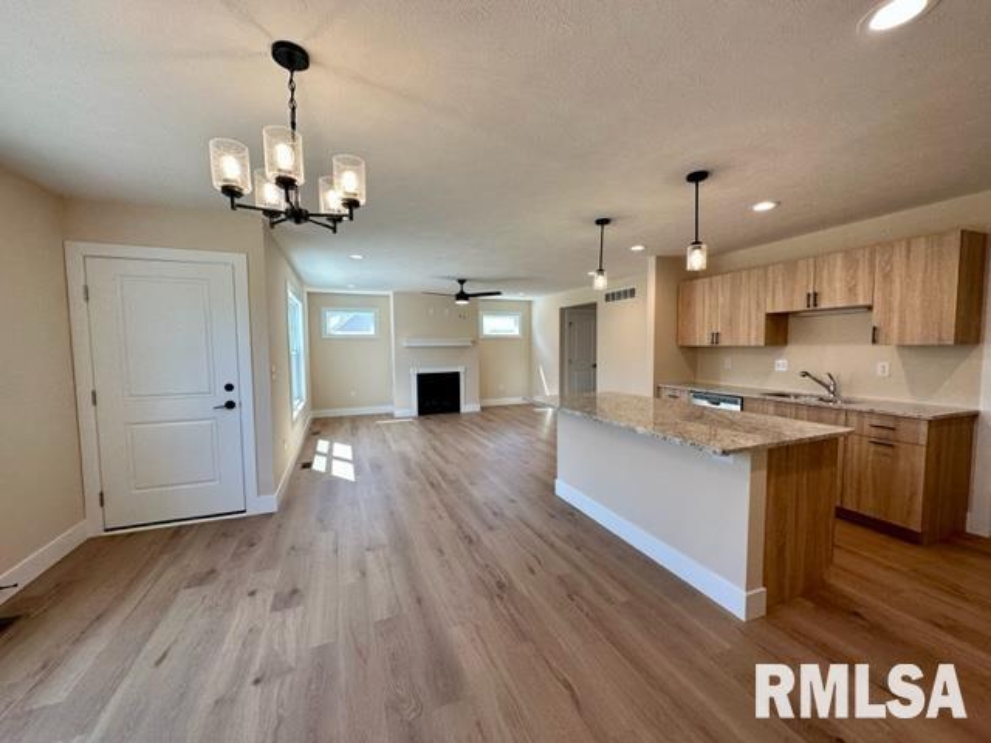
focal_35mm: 14
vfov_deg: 85.7
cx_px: 496
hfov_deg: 102.1
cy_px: 372
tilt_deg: -4.0
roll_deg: +0.2
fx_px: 401
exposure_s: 1/120
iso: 80
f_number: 2.2
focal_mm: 2.22
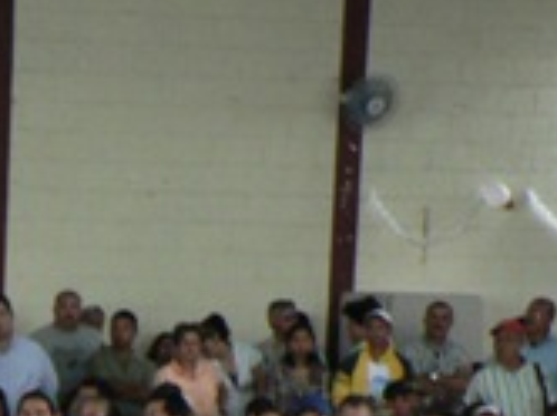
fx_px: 2715
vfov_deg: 8.3
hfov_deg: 11.0
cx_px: -443
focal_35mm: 169
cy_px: 834
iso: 200
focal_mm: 7
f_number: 2.8
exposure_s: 1/30
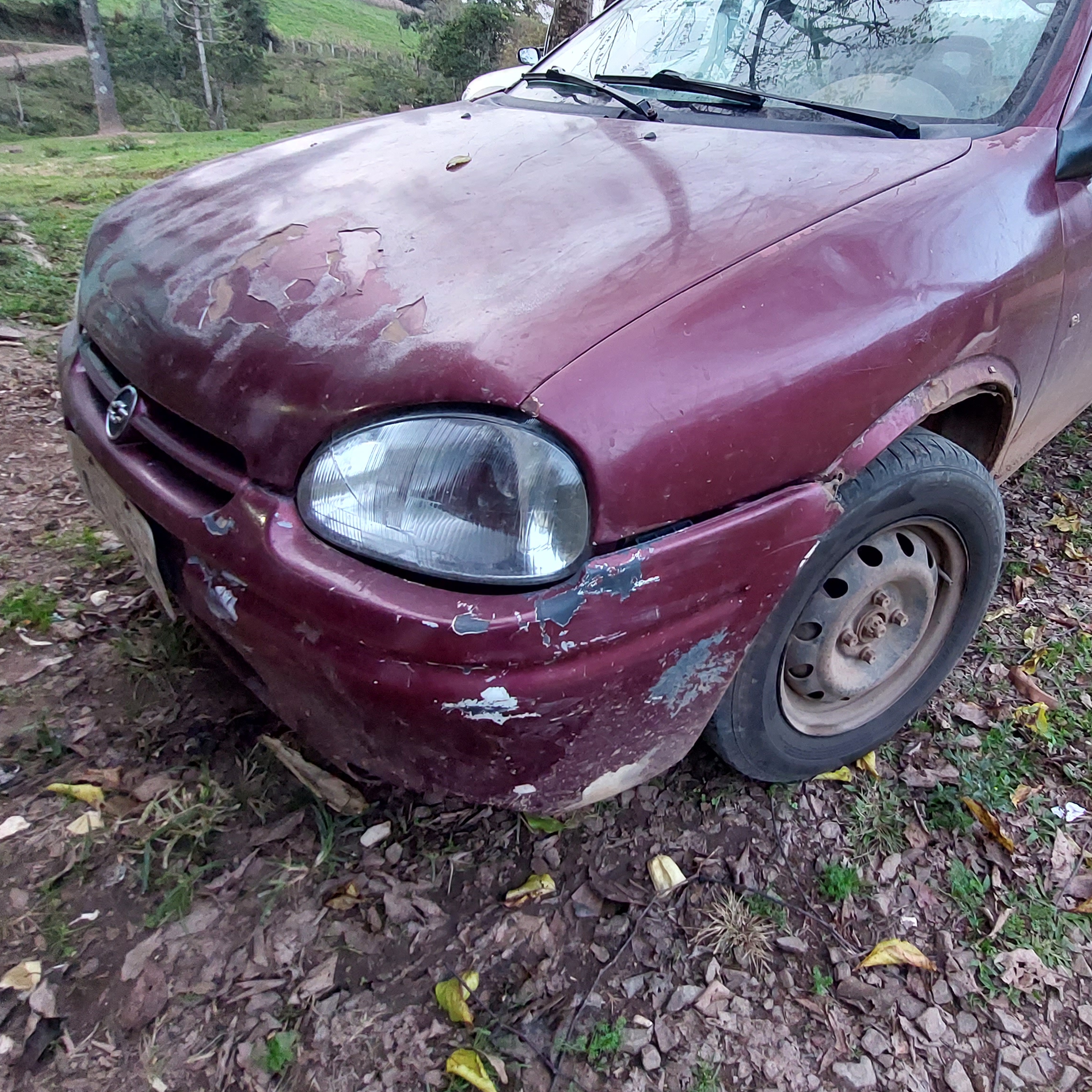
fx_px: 714
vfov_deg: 74.5
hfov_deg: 73.5
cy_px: 482
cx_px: 687
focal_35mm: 20
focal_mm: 1.74
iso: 320
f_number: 2.2
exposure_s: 1/33
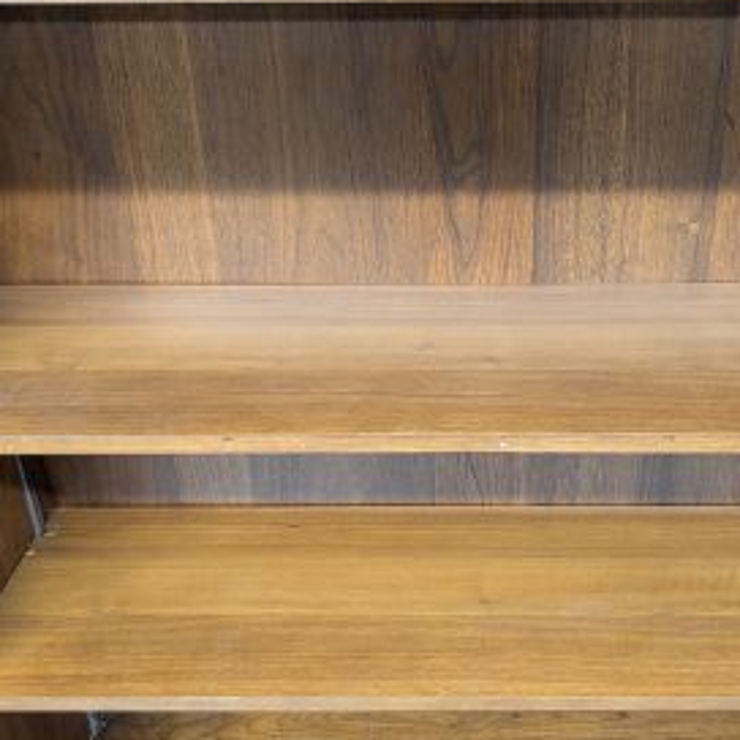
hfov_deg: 42.5
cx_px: 468
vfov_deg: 42.8
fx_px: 943
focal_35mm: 39
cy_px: 375
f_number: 1.68
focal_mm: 6.9
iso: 1036
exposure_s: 1/24
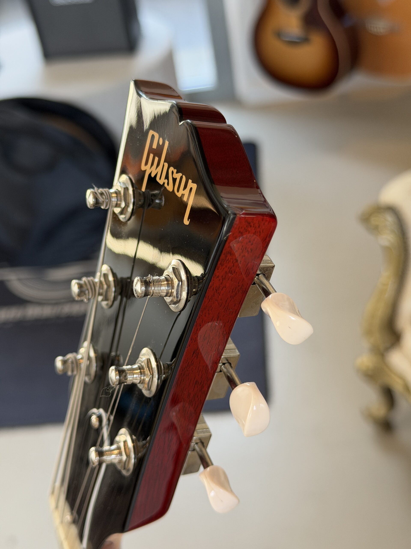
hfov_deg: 30.3
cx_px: 206
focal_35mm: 48
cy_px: 274
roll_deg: +10.1
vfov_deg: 39.7
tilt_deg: -41.3
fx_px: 760
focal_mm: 6.76
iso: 100
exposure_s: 1/75
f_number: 1.78
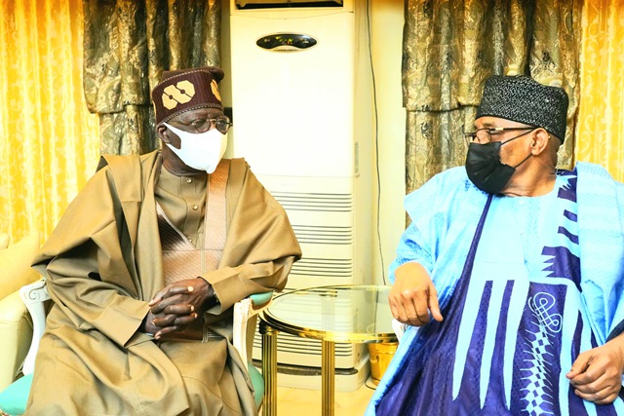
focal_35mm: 48
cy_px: 208
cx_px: 312
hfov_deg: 41.1
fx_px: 832
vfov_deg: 28.1
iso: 10000
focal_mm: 48
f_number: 6.3
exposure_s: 1/250
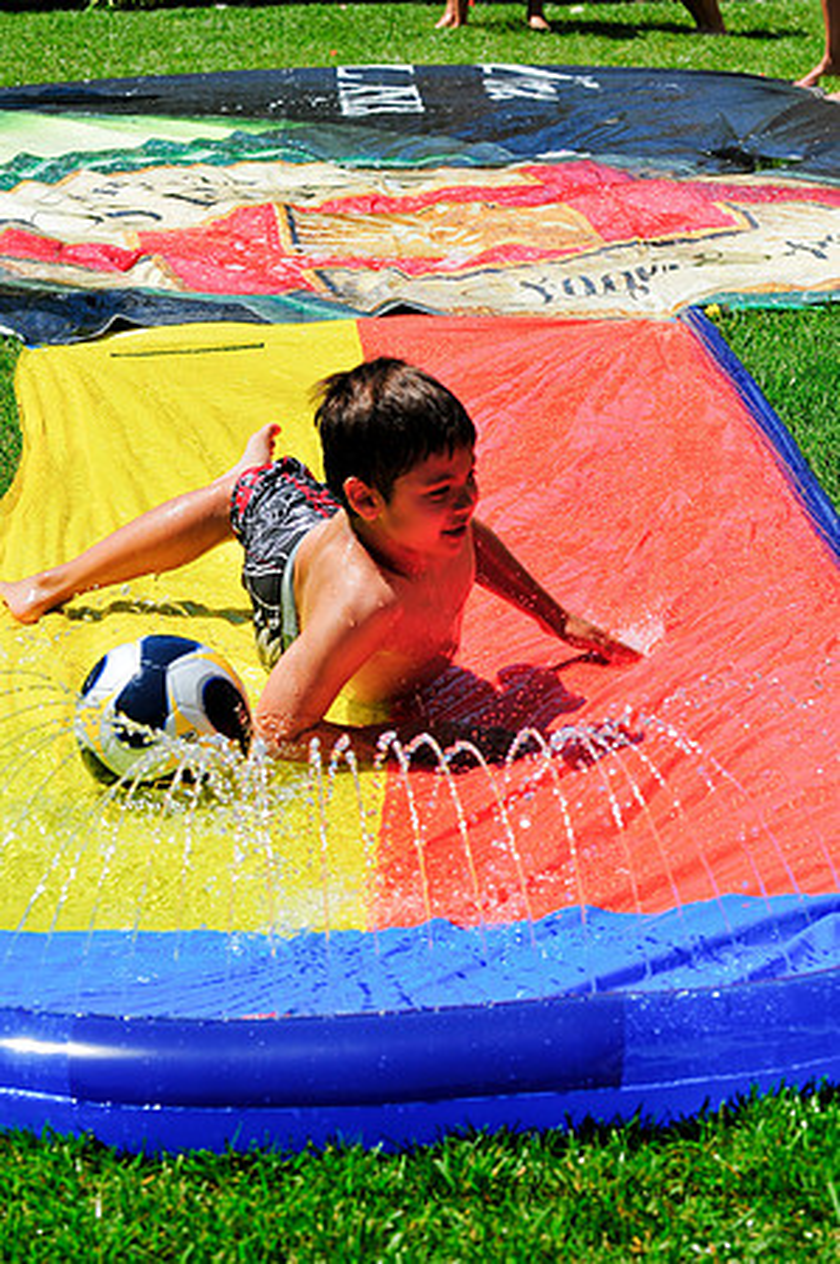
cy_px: 632
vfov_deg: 19.5
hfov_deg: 13.0
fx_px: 3683
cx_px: 420
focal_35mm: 105
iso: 200
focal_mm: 70
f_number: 7.1
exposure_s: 1/800
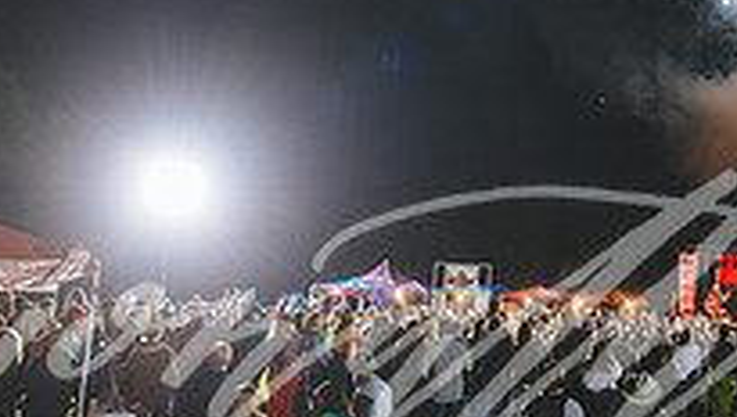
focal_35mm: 71
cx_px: 669
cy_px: -77
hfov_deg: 28.5
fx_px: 1389
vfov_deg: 16.4
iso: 640
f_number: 2.8
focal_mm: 24
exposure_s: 1/30
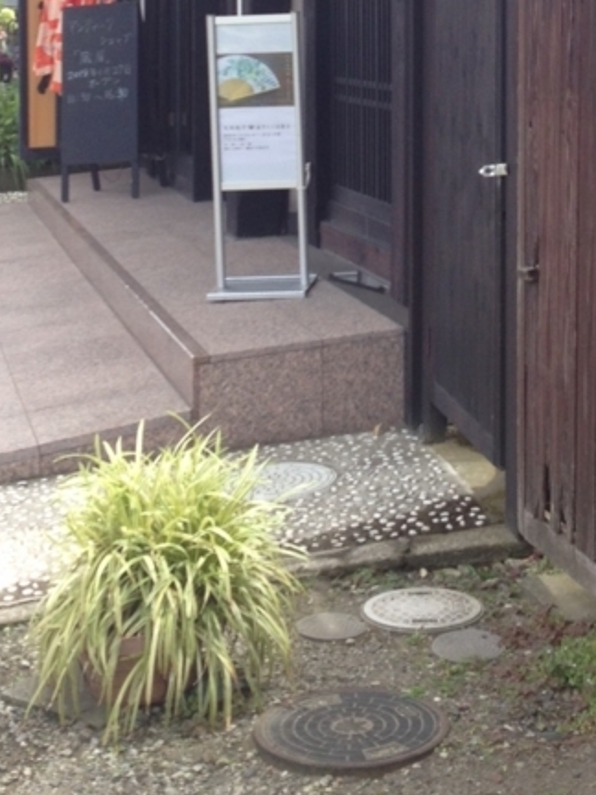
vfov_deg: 22.5
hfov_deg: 17.7
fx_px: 1905
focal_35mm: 83
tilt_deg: -0.7
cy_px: -28
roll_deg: +2.8
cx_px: 399
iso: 50
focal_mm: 4.28
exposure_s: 1/375
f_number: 2.4
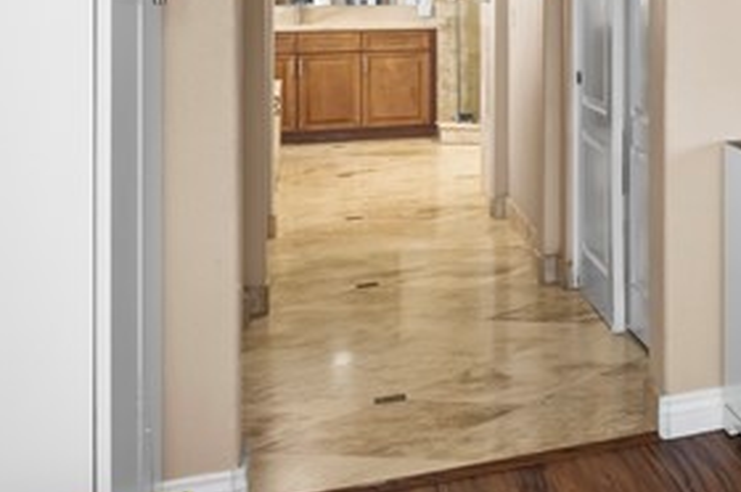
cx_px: 1339
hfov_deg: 20.8
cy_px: -11
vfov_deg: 19.9
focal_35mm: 66
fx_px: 1357
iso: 400
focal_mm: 17
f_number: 8
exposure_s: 1/6
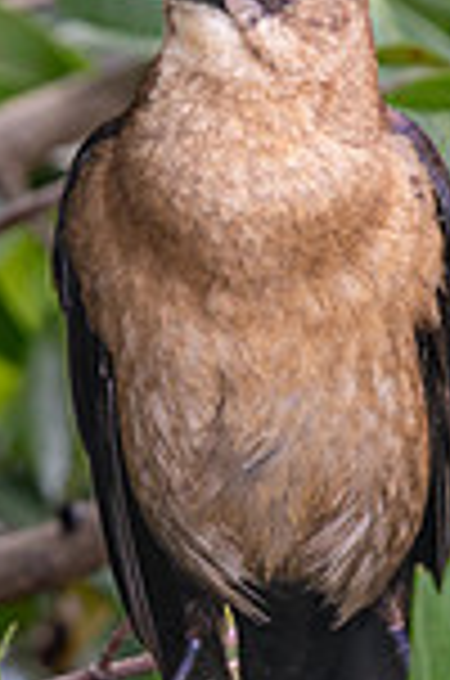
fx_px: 40910
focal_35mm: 2172
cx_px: 158
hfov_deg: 0.6
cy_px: 341
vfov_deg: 1.0
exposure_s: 1/30
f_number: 16
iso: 320
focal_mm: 400
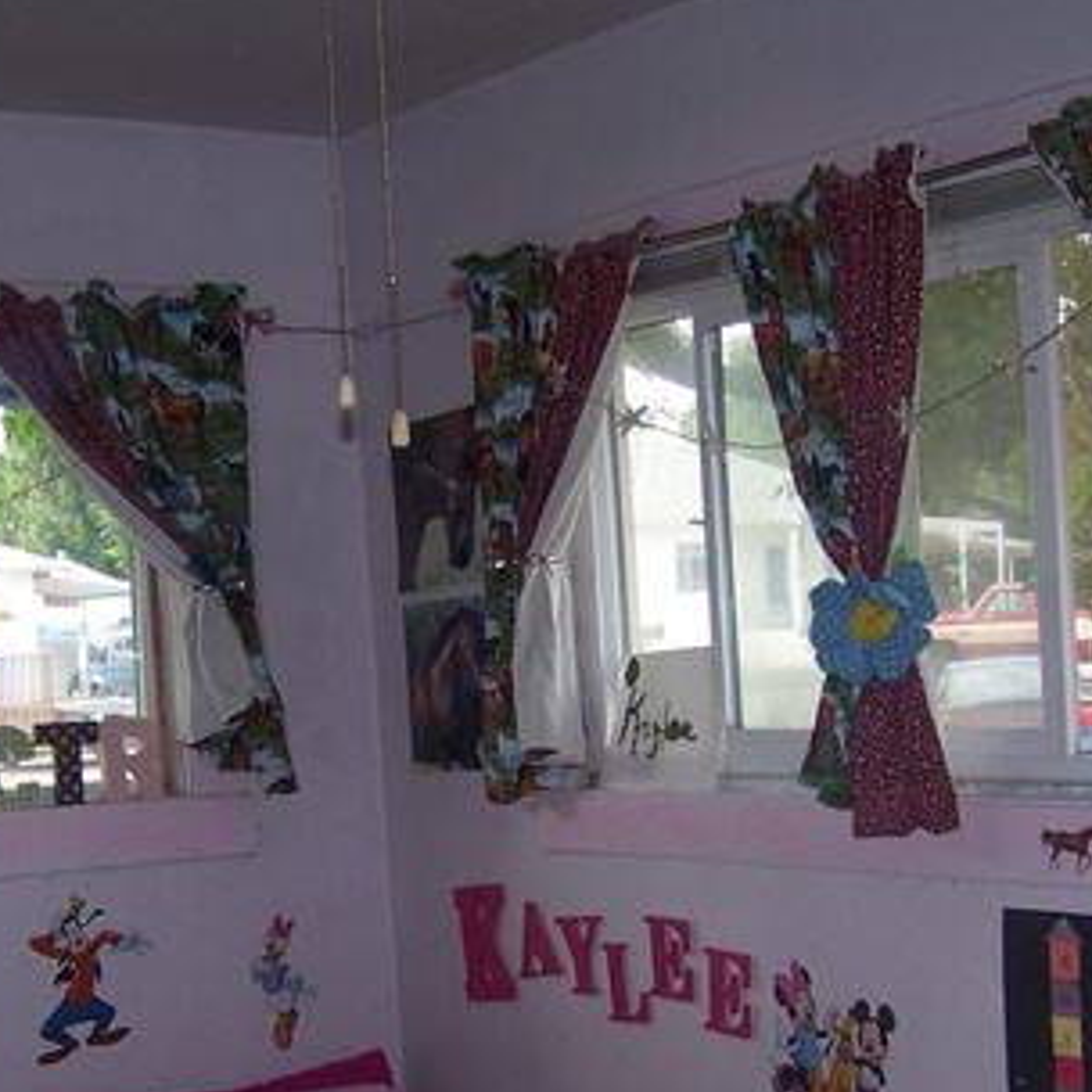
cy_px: 841
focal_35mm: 67
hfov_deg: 25.7
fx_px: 2391
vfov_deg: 25.4
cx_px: 578
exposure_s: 1/125
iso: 64
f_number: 2.8
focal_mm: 5.85
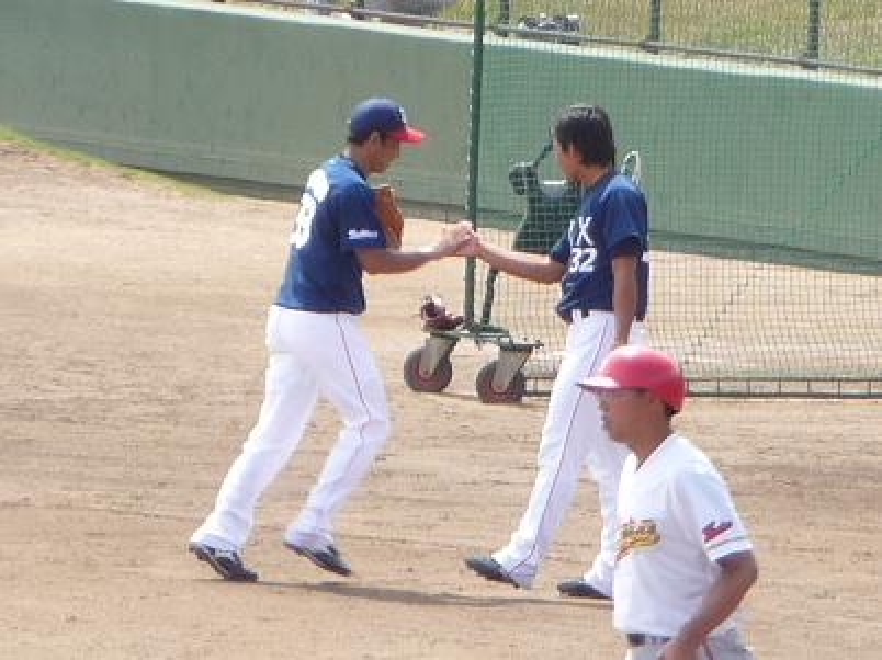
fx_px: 10186
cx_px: 441
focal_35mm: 400
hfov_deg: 5.0
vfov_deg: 3.7
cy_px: 330
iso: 100
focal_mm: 40.9
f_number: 4.9
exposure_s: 1/200
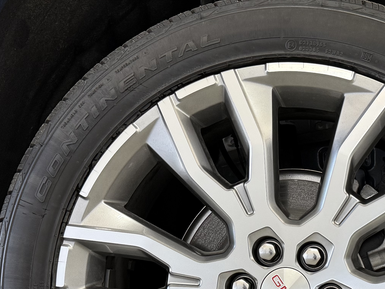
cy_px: 257
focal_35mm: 68
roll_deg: +2.9
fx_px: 756
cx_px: 300
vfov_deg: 21.2
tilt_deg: +2.9
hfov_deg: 28.1
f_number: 1.78
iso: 160
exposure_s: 1/60
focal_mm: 6.76
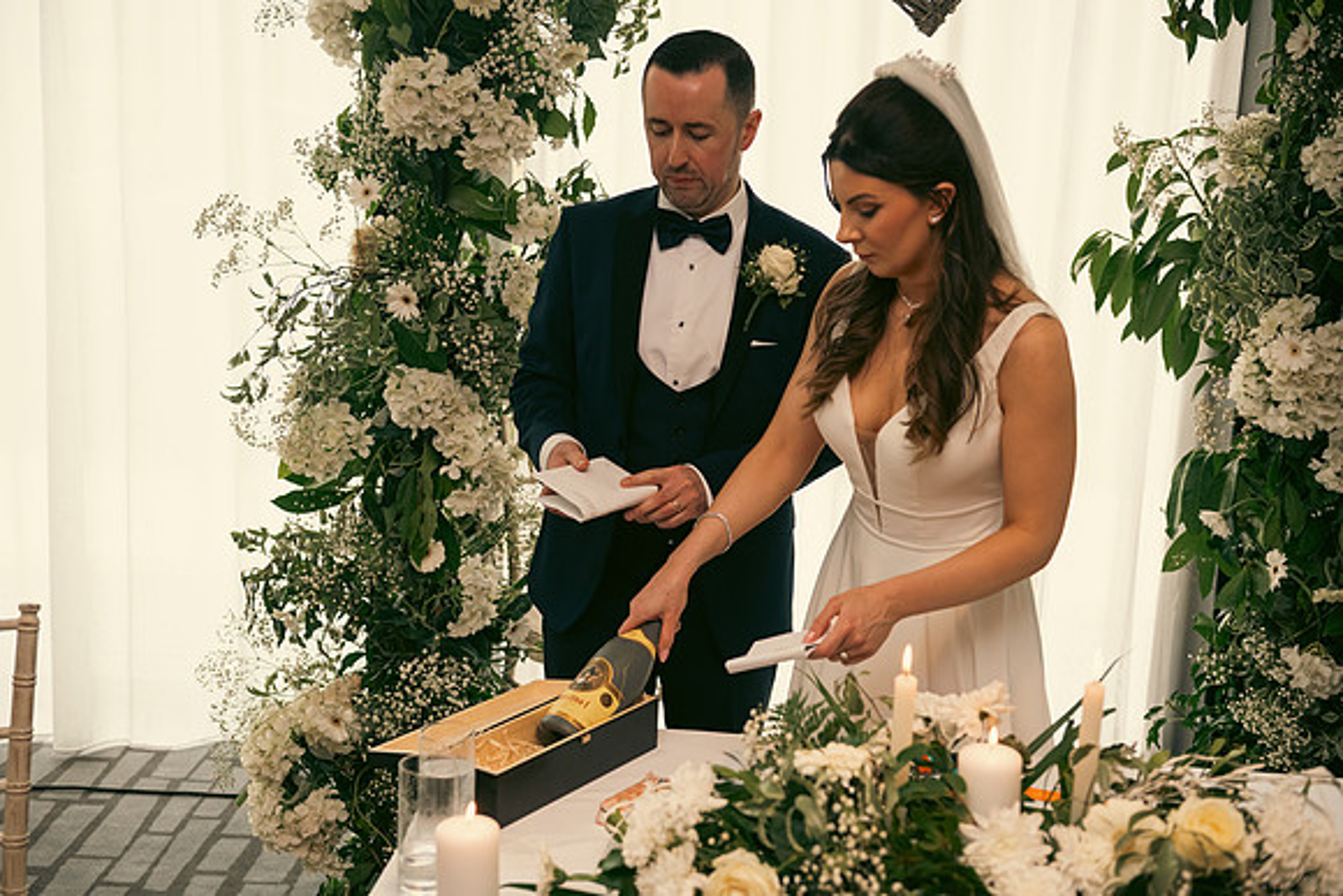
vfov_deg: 28.1
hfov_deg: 41.1
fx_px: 1791
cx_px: 672
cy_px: 448
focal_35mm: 48
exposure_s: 1/160
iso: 640
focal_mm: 48
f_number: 3.5
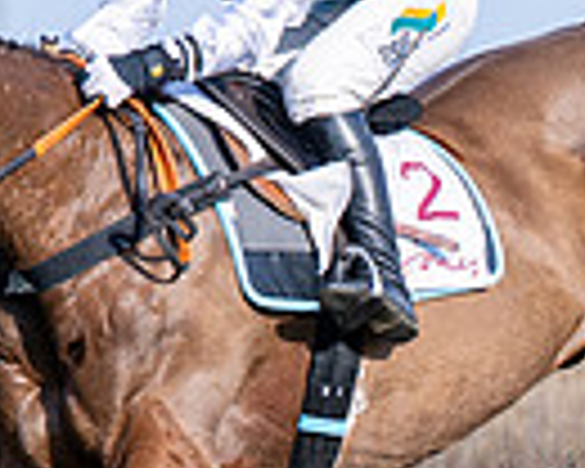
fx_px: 9661
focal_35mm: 558
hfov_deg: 3.5
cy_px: 511
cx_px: 184
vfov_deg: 2.8
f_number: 4
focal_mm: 92
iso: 160
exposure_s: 1/2000
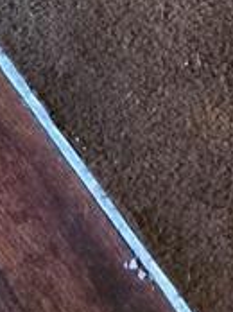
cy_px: -755
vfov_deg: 8.9
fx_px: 1430
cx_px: 364
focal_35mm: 159
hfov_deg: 9.0
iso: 1600
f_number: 1.7
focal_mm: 6.3
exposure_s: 1/40
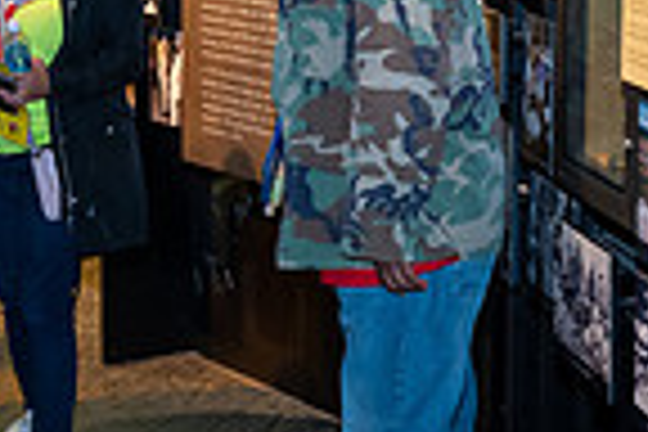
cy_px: 158
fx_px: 2034
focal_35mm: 113
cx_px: 288
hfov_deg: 18.1
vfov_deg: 12.1
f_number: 5
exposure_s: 1/30
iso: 5000
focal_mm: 28
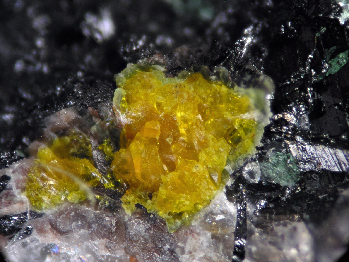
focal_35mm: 48
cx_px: 174
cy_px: 131
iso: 50
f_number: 3.5
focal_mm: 12.3
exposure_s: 1
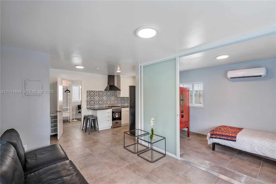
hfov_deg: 96.7
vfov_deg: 73.7
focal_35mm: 16
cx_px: 138
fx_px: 123
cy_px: 92
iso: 100
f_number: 7.1
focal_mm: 16
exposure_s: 1/10
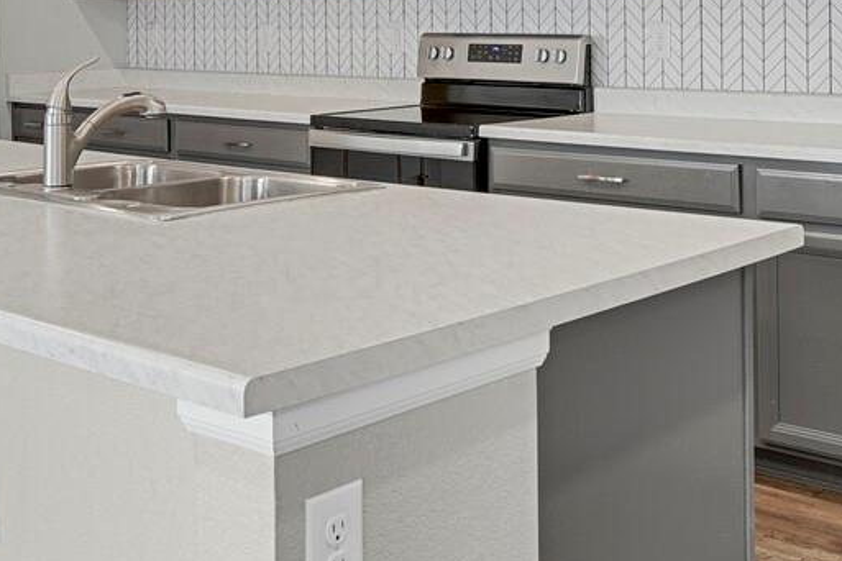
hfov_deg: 37.5
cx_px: 454
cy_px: 13
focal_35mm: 53
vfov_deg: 24.5
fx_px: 1240
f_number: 8
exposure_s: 2
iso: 250
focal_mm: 17
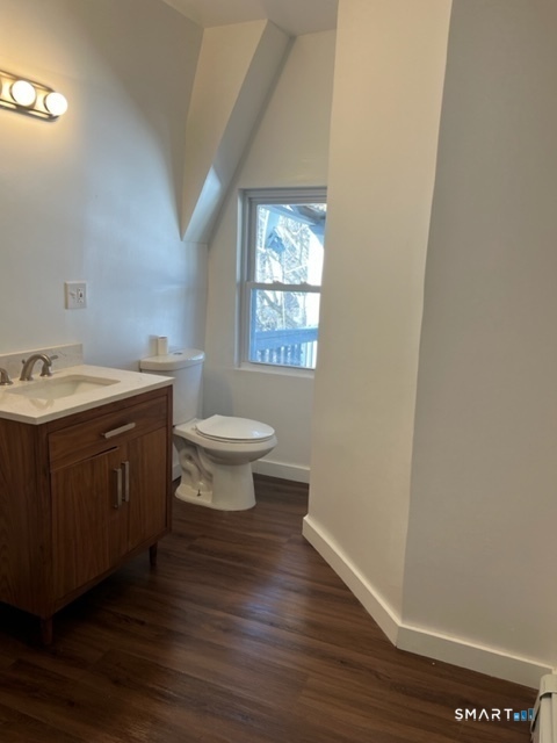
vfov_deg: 67.3
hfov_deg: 53.1
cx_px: 278
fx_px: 558
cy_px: 372
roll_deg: -2.5
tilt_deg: -11.3
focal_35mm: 26
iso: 40
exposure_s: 1/120
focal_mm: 5.7
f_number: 1.5
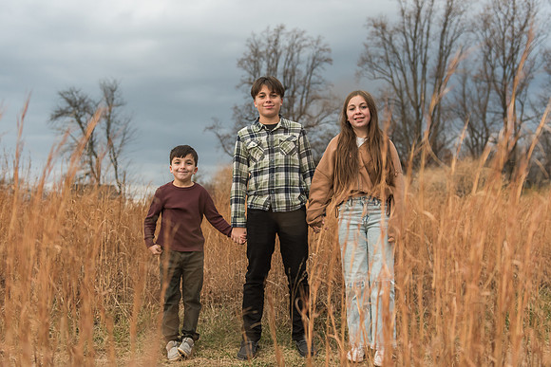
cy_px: 174
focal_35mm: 42
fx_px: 650
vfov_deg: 31.6
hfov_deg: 46.0
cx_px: 276
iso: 800
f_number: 3.2
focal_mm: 40
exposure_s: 1/1250
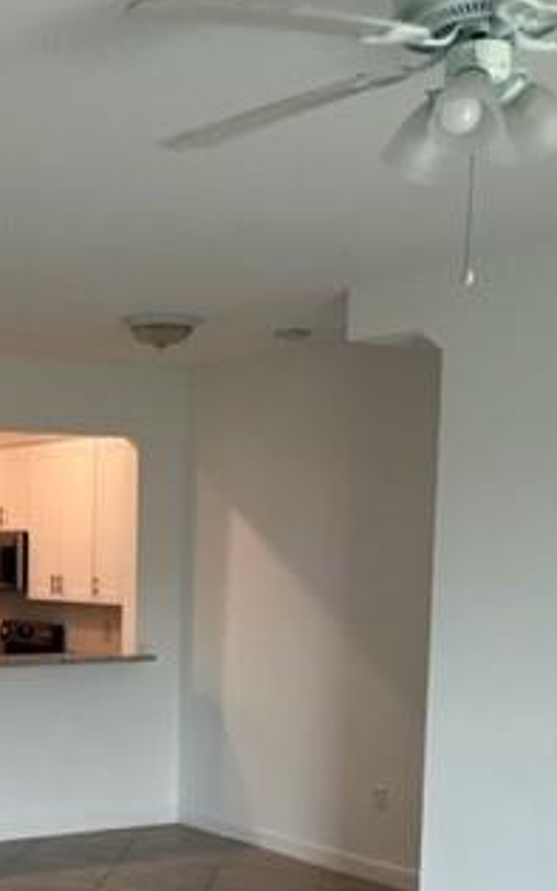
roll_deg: +0.2
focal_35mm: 56
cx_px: -6
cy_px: 710
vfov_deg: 35.1
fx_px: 1360
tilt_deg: -5.0
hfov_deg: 22.2
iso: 100
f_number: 1.6
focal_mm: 5.1
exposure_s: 1/120
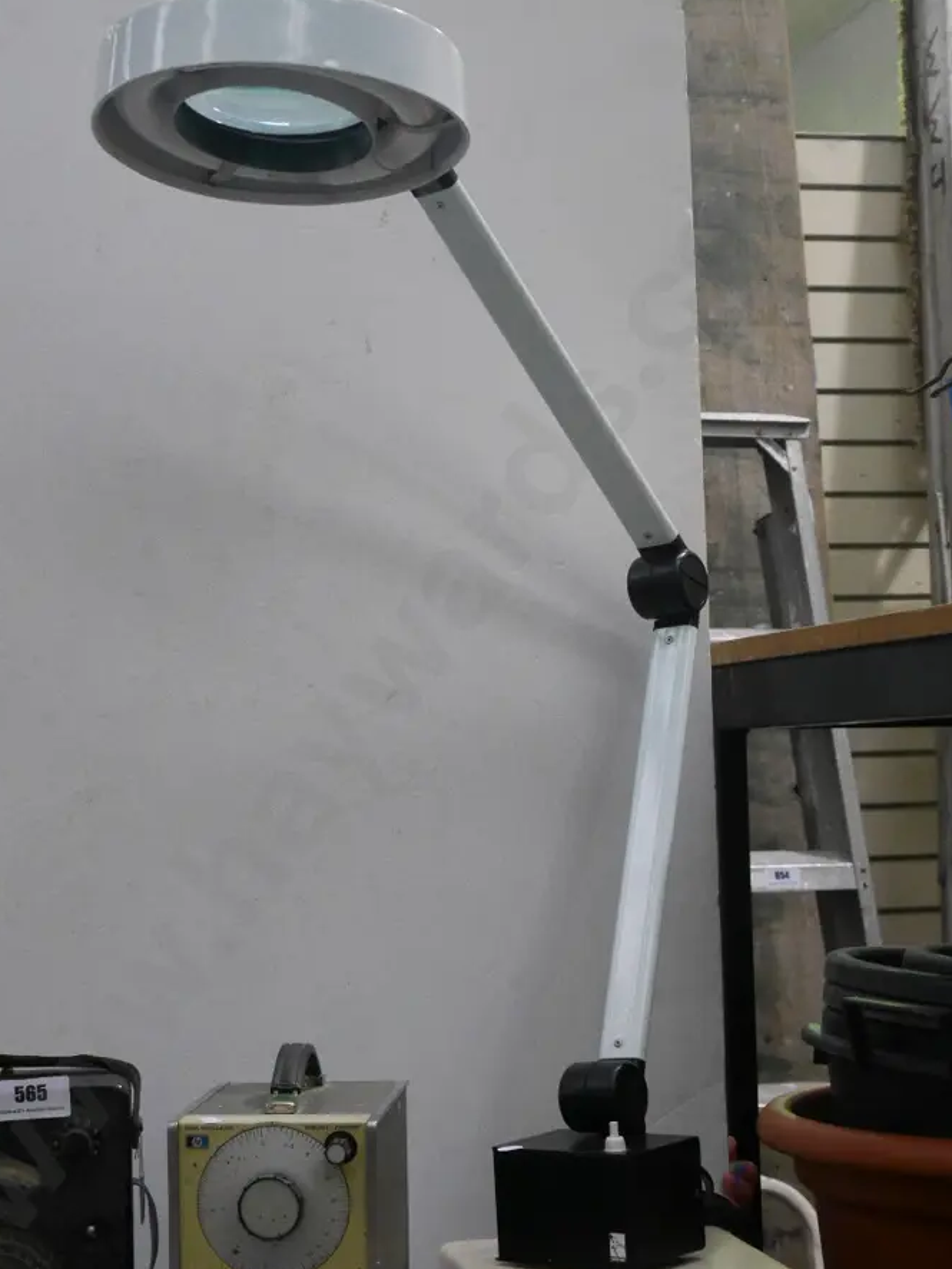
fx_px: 2712
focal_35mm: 74
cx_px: 420
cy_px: 639
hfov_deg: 19.9
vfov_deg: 26.3
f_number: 5.6
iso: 3200
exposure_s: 1/125
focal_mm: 32
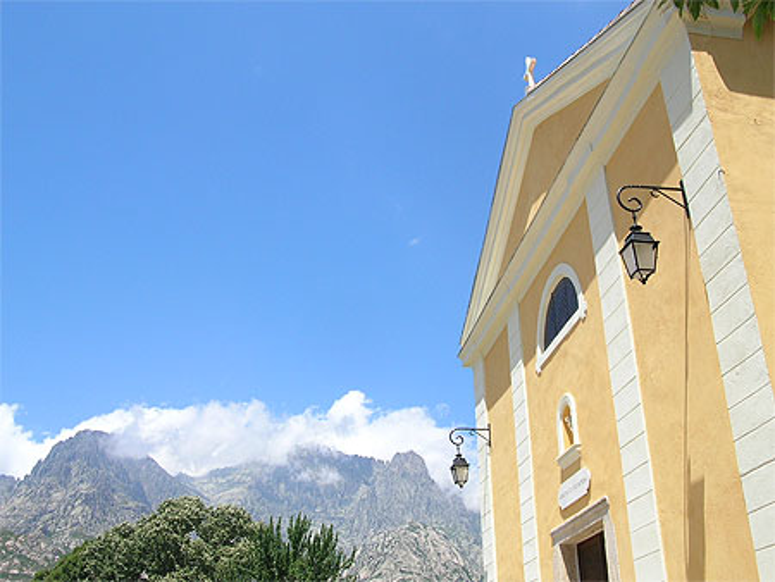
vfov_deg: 39.7
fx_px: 806
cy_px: 291
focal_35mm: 36
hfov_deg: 51.3
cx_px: 388
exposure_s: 1/777
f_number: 3.7
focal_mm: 6
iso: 71
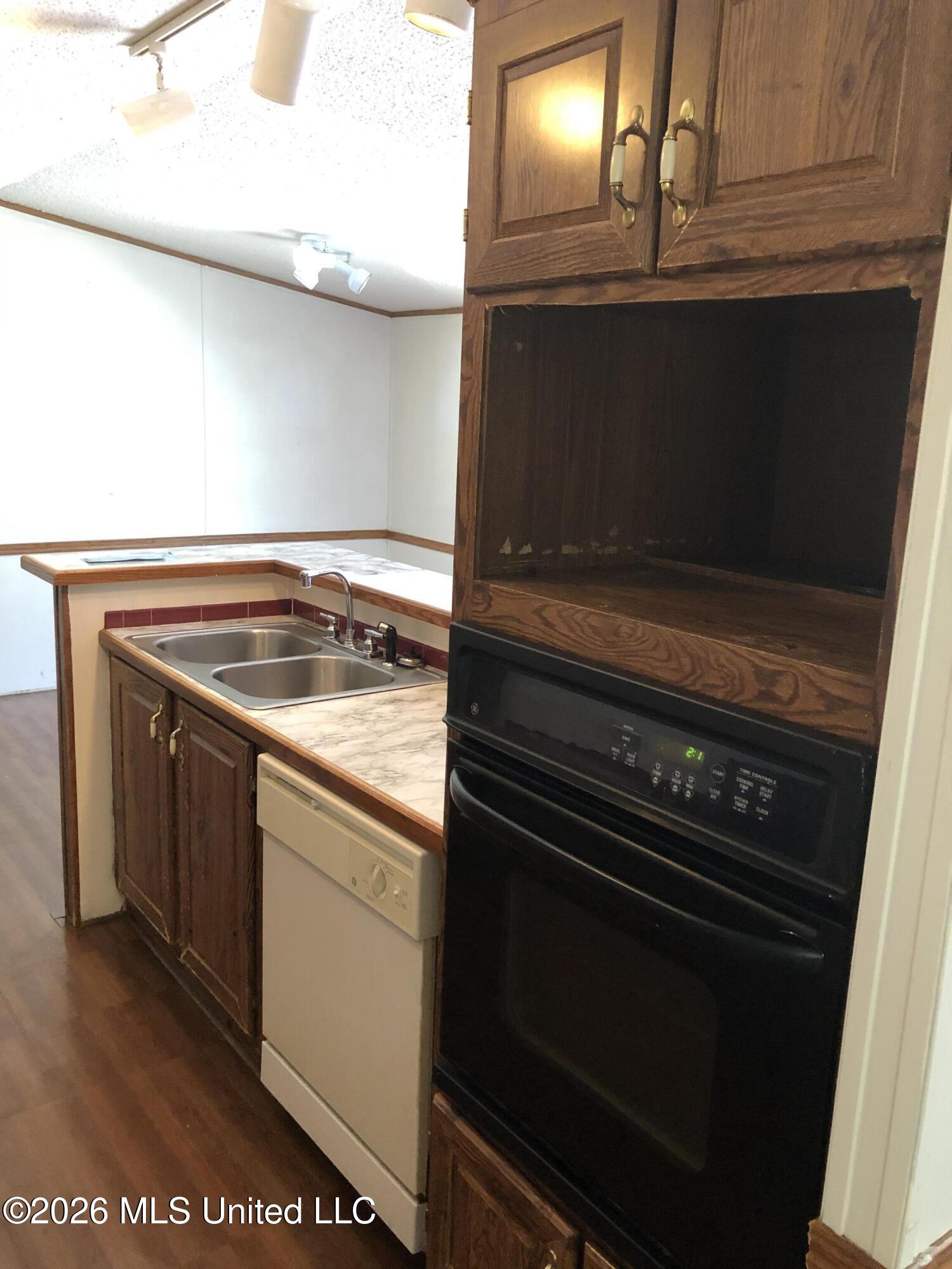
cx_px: 476
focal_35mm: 28
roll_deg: -2.0
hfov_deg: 49.7
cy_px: 634
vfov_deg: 63.4
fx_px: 1027
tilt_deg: -11.5
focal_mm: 4
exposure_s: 1/15
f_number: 1.8
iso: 80
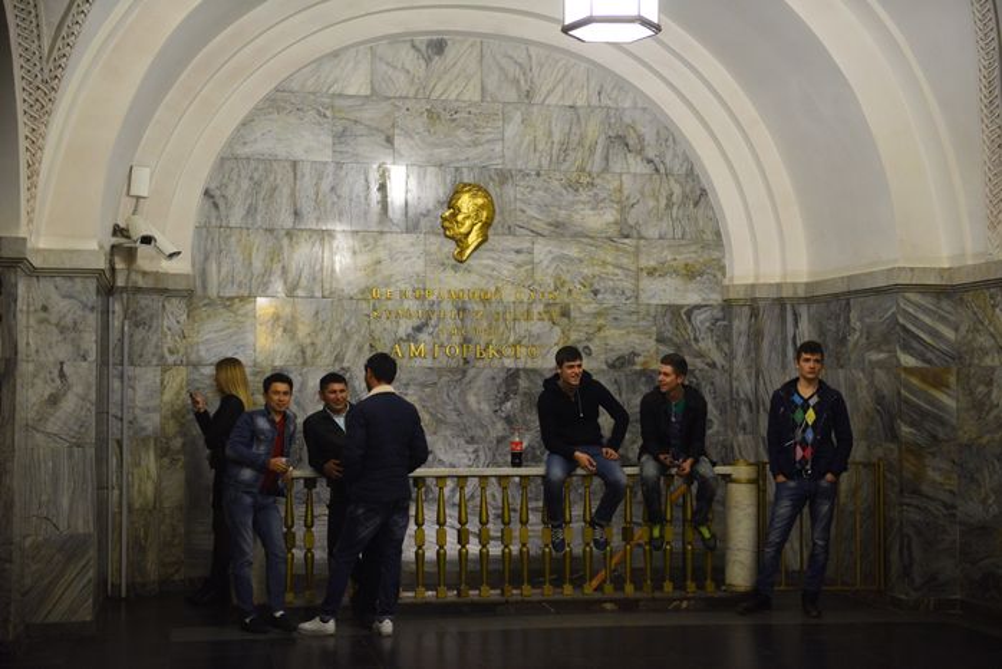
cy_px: 334
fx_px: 1559
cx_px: 501
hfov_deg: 35.6
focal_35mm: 56
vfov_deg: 24.2
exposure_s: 1/320
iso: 3200
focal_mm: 56
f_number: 2.8
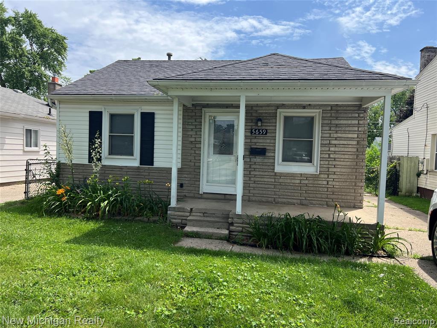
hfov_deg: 67.3
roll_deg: -2.2
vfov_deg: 53.1
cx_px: 218
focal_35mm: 26
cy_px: 164
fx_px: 328
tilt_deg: -3.0
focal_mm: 5.7
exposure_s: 1/2353
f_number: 1.5
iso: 50
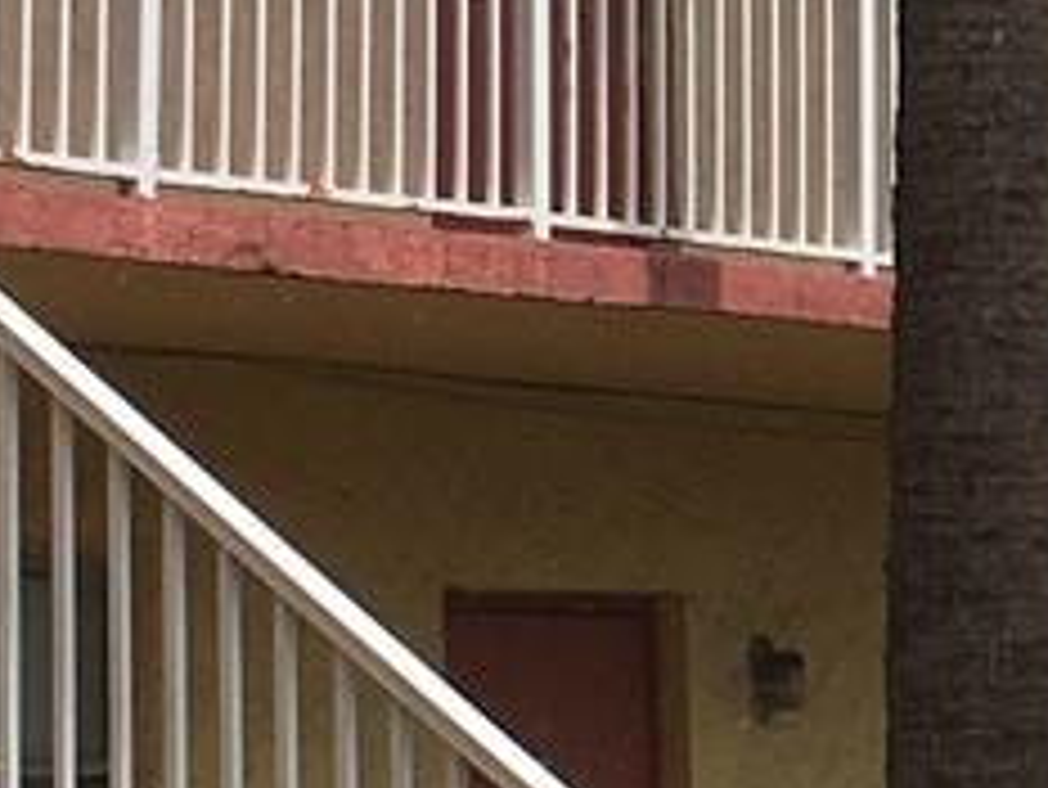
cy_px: 410
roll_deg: +1.8
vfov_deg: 7.5
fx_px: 6028
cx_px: 1673
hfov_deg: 9.6
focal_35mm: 199
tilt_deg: +7.0
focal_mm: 4.15
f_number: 2.2
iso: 25
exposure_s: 1/2137
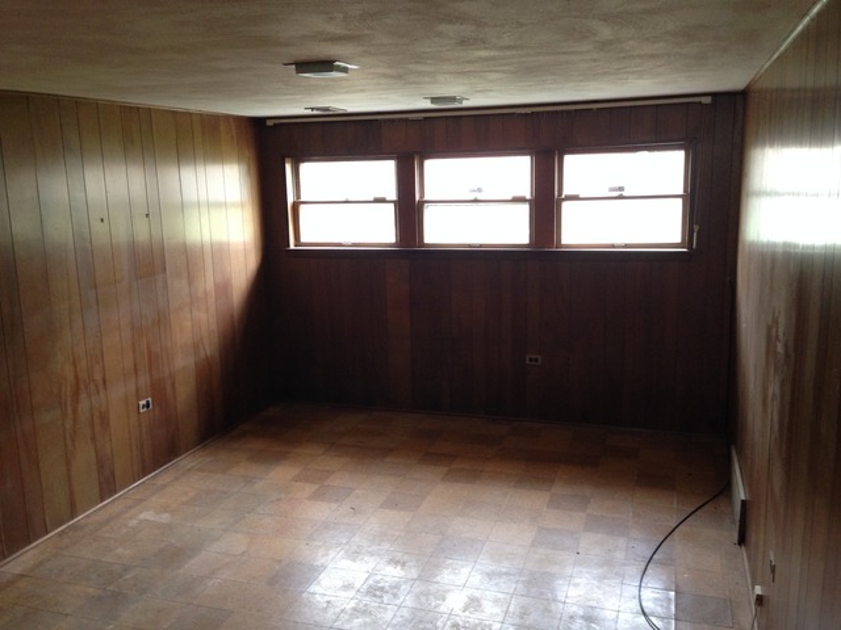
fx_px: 802
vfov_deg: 42.9
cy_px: 315
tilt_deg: -10.7
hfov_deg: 55.4
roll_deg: +1.6
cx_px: 420
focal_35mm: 33
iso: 125
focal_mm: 4.12
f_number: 2.4
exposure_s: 1/20
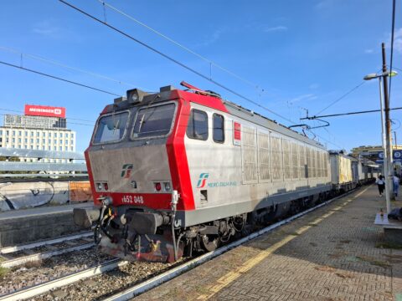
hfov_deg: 73.9
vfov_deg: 58.9
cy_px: 150
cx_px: 201
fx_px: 267
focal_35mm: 23
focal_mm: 5.54
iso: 50
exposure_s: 1/1094
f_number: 1.8
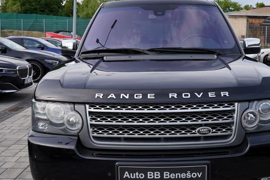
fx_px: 352
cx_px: 166
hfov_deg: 41.7
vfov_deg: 28.6
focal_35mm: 47
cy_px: 89
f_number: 7.1
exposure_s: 1/200
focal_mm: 25
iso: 100
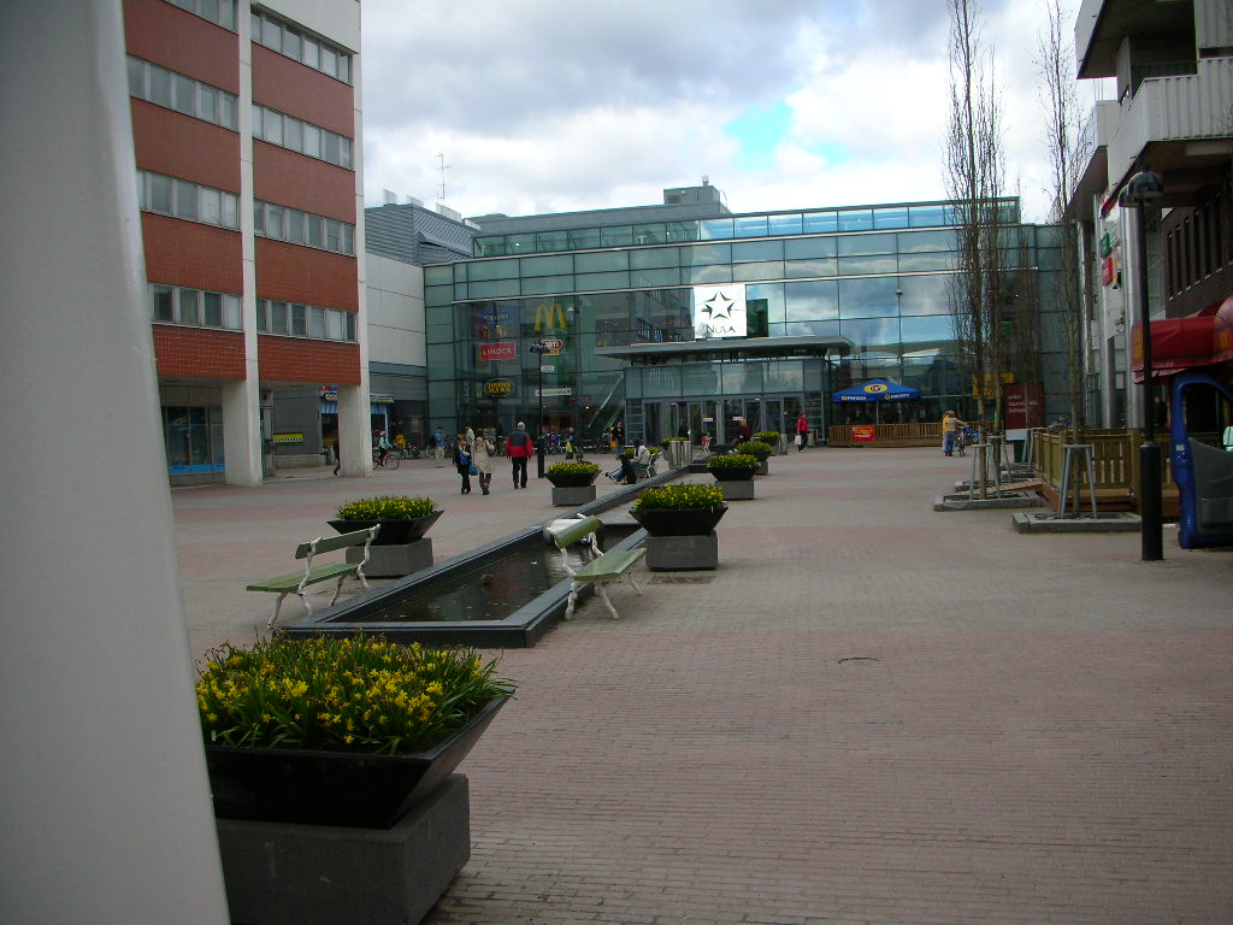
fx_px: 1247
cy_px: 462
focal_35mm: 35
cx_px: 616
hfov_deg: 52.6
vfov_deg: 40.7
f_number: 8.5
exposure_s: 1/67.8
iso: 50
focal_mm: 5.8
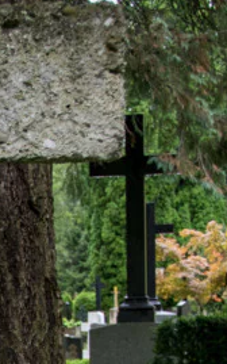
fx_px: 1486
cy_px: 478
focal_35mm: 150
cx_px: -128
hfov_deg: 8.5
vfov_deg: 13.4
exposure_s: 1/80
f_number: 4.5
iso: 400
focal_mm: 22
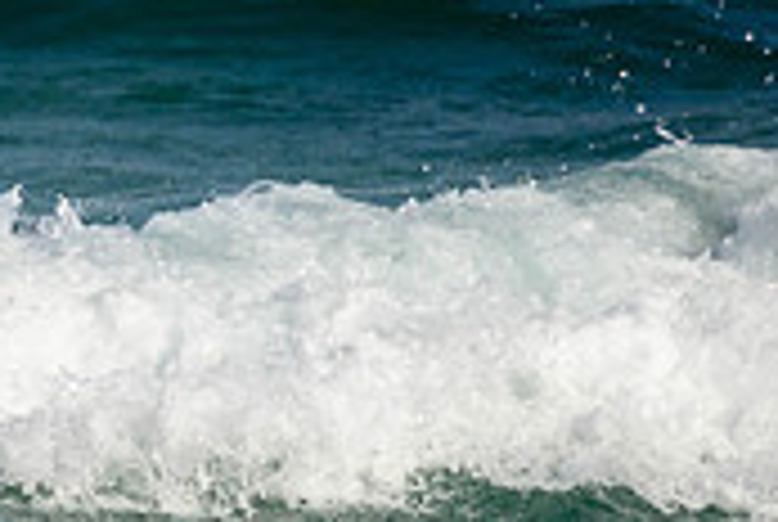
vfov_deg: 0.5
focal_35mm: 2764
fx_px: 59835
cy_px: 587
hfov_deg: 0.7
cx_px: -366
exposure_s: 1/2000
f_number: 11
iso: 640
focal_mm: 800
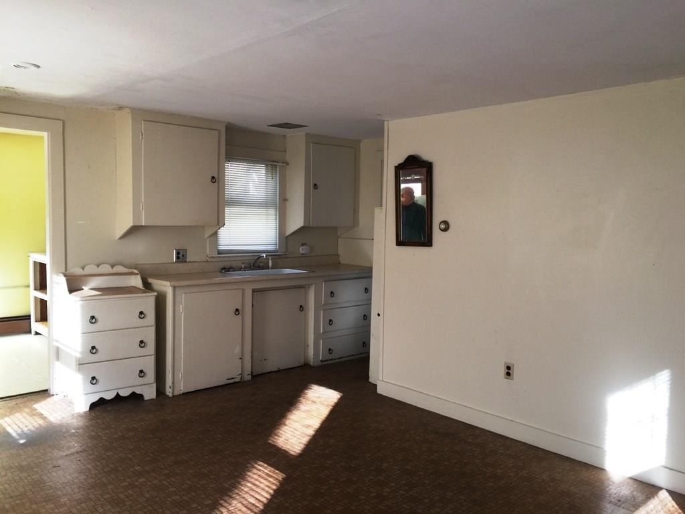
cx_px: 342
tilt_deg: -4.1
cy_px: 257
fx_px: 574
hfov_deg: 61.7
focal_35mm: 29
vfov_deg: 48.2
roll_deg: -1.8
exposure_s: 1/30
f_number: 2.2
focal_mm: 4.15
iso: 32
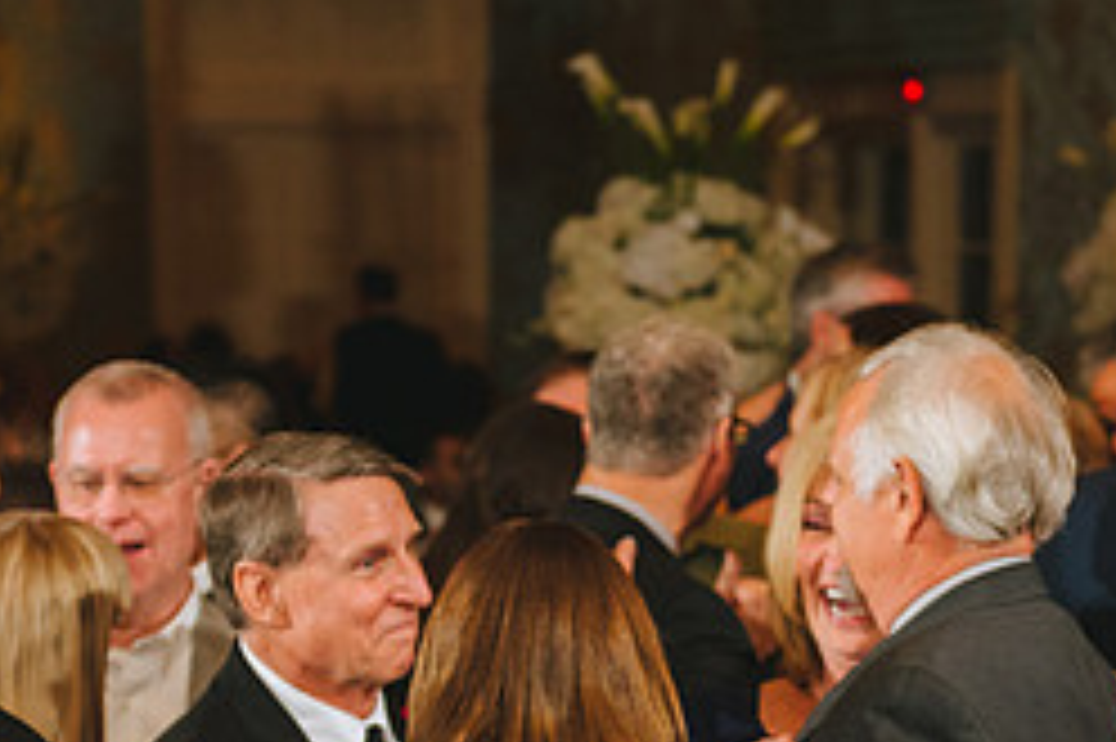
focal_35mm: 131
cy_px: 857
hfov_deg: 15.7
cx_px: 540
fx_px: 4058
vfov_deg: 10.3
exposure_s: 1/160
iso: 1250
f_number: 3.5
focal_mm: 56
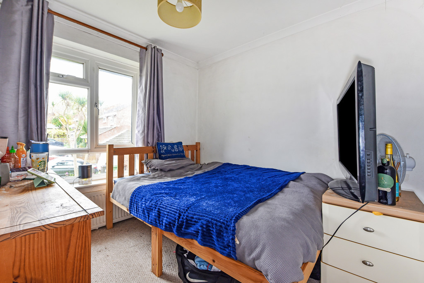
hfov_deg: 96.7
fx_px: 189
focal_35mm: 16
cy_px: 142
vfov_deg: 73.8
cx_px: 212
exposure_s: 1/8
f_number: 8
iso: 400
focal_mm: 16
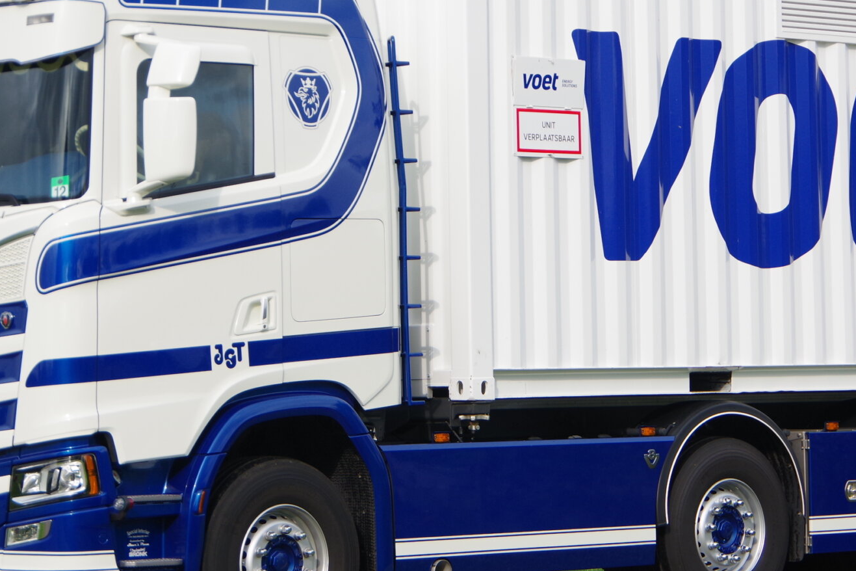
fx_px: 3329
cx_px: 465
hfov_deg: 14.7
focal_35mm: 140
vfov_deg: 9.8
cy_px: 249
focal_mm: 48
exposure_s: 1/500
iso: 200
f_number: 4.5
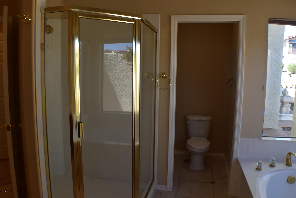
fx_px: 308
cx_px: 148
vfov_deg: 35.5
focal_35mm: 38
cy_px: 99
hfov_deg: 51.3
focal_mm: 25
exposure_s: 1/100
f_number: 9
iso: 400
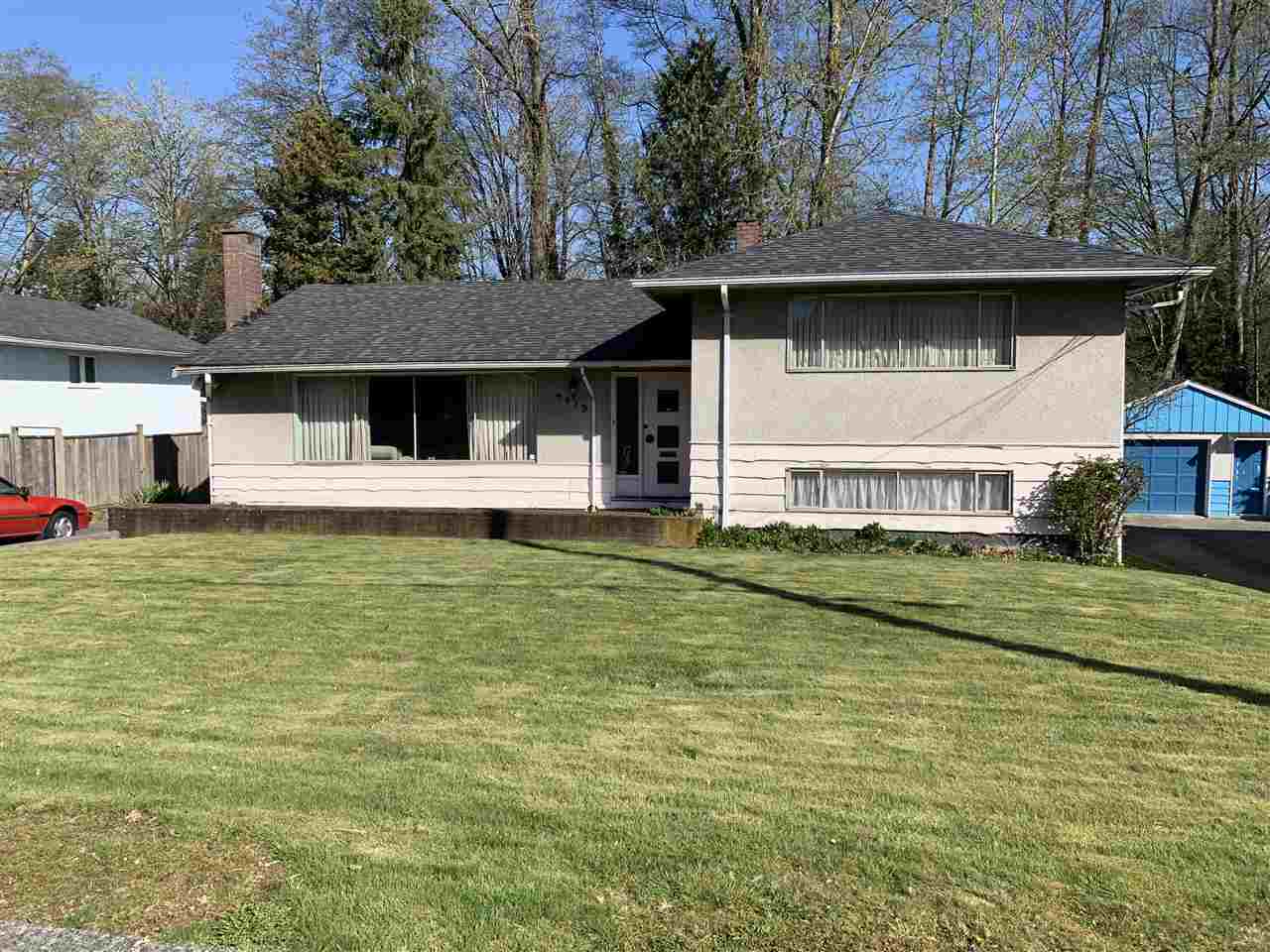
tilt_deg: -4.6
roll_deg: +0.2
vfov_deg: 53.1
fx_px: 954
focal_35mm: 26
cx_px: 635
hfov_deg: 67.3
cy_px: 476
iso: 25
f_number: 1.8
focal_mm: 4.25
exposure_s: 1/2075
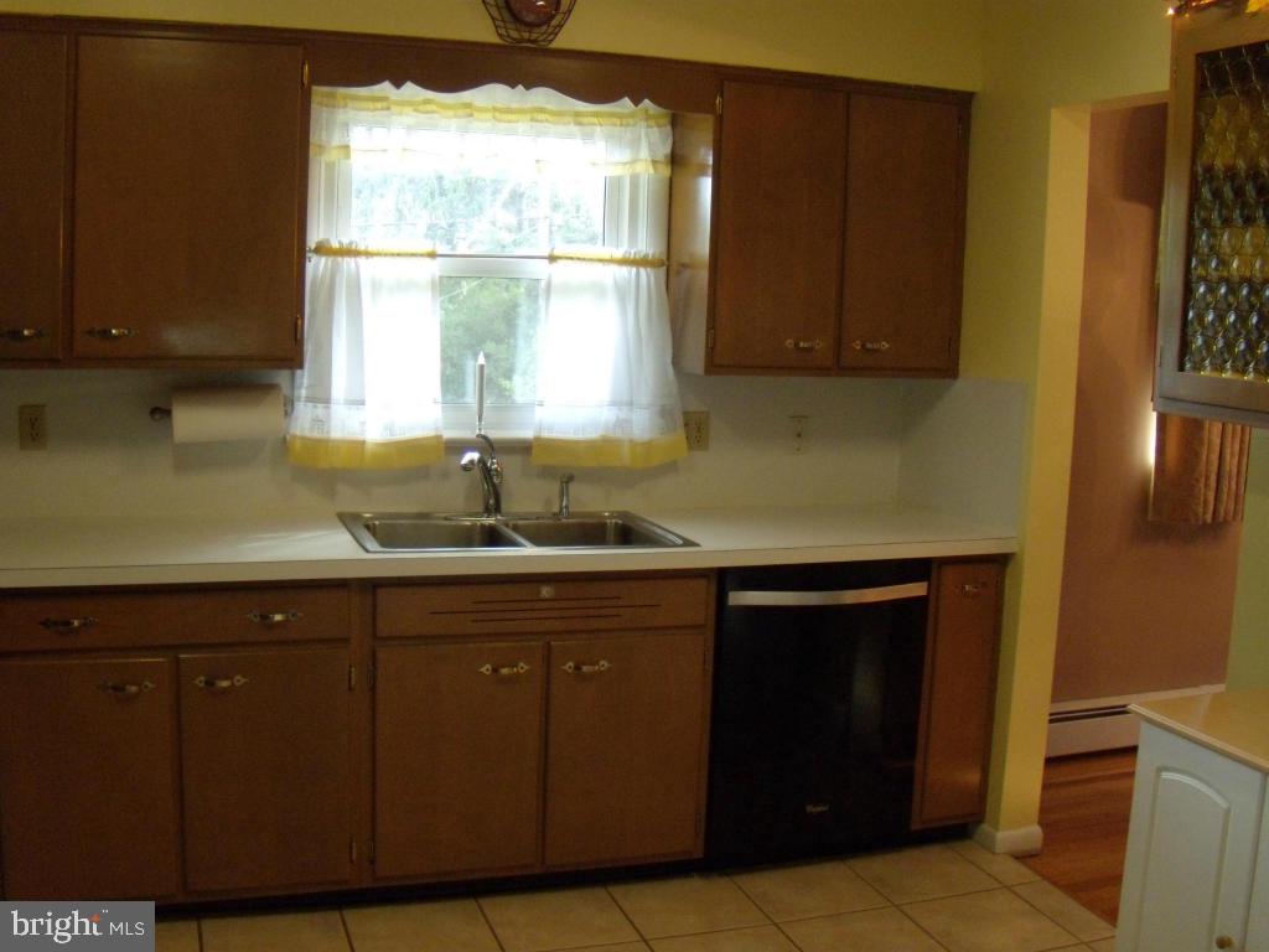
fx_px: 1320
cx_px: 634
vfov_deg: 39.7
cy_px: 476
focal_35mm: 36
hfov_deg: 51.4
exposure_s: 1/30
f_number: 3.6
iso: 400
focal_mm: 6.4
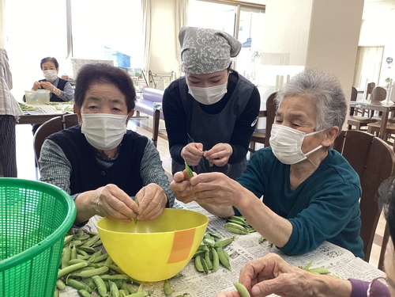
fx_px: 354
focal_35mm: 31
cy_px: 148
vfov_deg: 45.4
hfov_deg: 58.4
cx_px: 198
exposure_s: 1/60
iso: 50
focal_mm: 3.3
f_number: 2.4
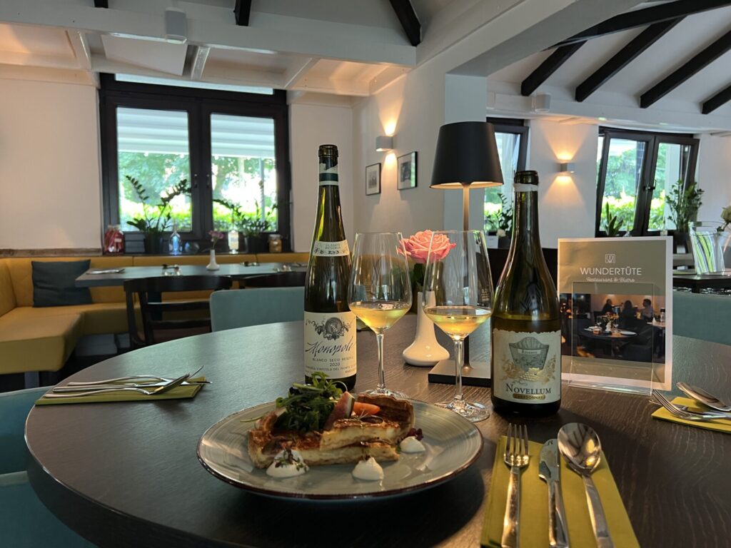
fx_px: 549
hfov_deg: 67.3
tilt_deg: -5.1
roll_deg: -0.3
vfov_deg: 53.1
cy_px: 274
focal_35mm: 26
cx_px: 366
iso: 200
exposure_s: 1/50
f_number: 1.5
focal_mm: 5.7
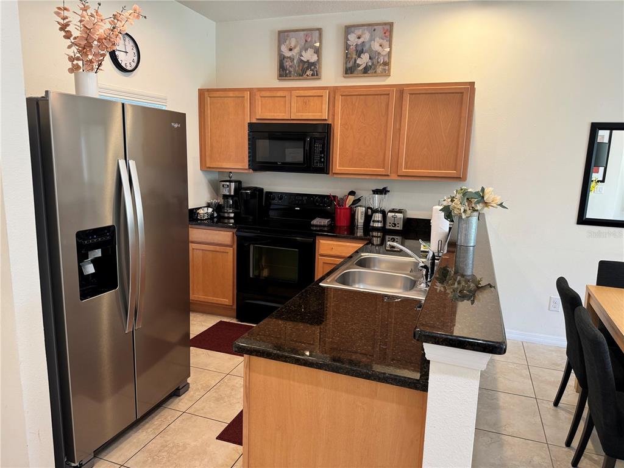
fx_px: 433
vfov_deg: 56.8
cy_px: 234
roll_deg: -2.0
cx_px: 312
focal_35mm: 24
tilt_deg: -11.1
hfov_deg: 71.6
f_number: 1.78
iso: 160
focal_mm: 6.76
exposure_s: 1/60
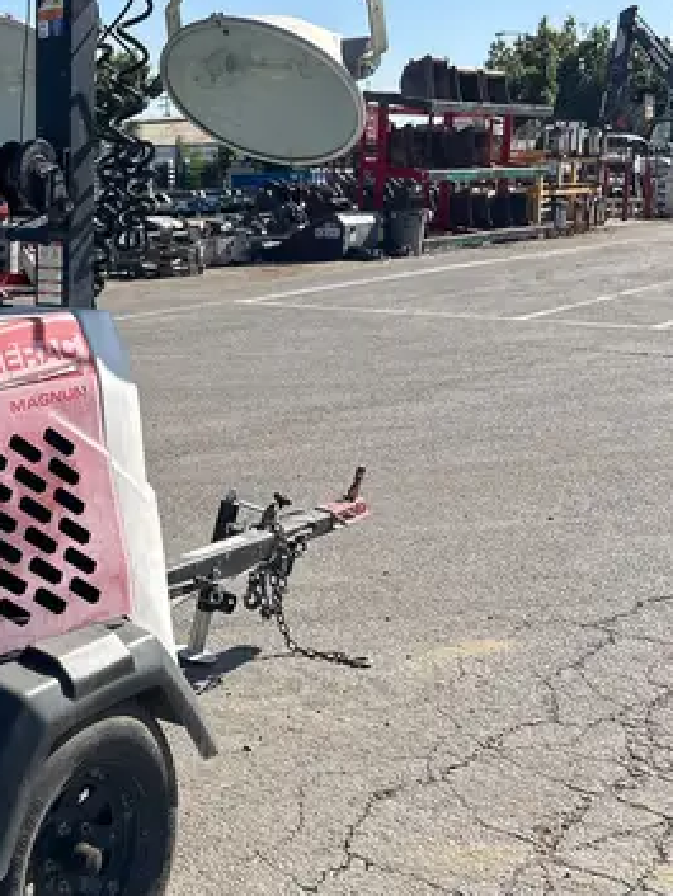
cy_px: 448
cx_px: -5
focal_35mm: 54
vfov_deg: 35.5
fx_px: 1399
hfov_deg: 25.7
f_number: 1.5
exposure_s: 1/4274
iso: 50
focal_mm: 5.7
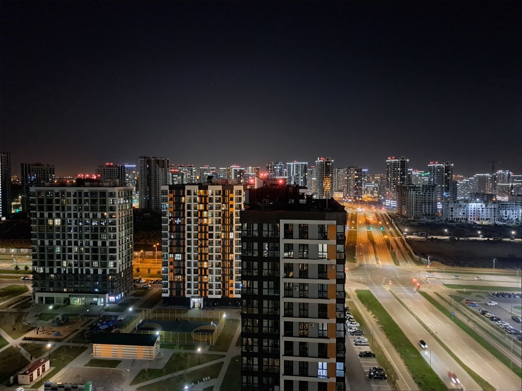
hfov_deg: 71.6
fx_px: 362
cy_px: 196
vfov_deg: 56.8
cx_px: 261
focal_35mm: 24
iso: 1600
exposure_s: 1/10
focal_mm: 5.23
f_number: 1.8
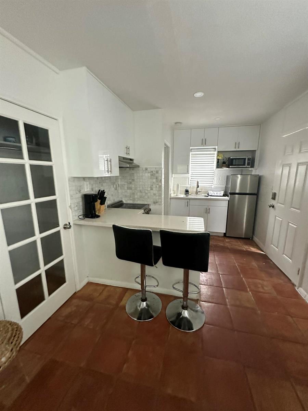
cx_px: 154
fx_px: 166
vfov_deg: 102.1
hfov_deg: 85.7
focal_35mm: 14
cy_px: 206
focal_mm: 2.22
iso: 640
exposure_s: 1/60
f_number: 2.2
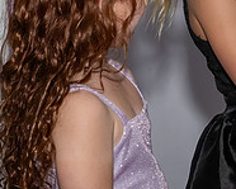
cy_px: -8
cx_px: 215
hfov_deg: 9.2
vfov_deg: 7.4
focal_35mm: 209
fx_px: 1461
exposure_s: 1/250
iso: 1000
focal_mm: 35
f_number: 7.1
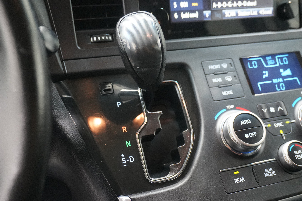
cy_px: 100
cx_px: 151
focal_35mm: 40
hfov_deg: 48.4
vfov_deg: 33.4
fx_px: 336
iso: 3200
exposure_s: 1/60
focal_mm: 27
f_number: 4.5
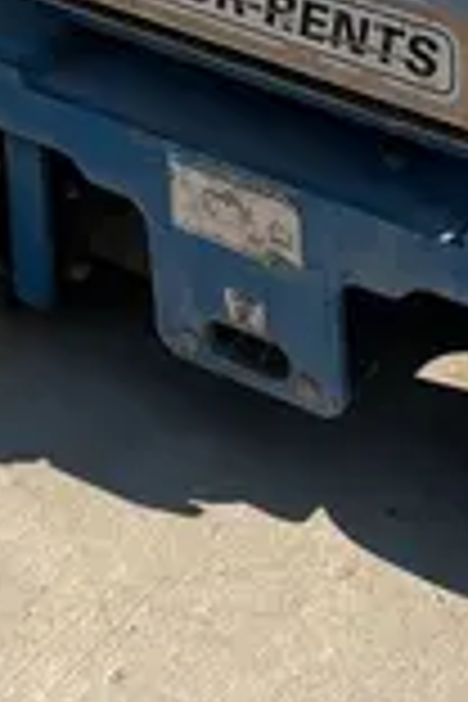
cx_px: 608
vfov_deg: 13.9
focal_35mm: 127
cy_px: -655
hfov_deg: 10.6
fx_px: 2476
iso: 50
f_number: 1.6
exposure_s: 1/4016
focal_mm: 5.1
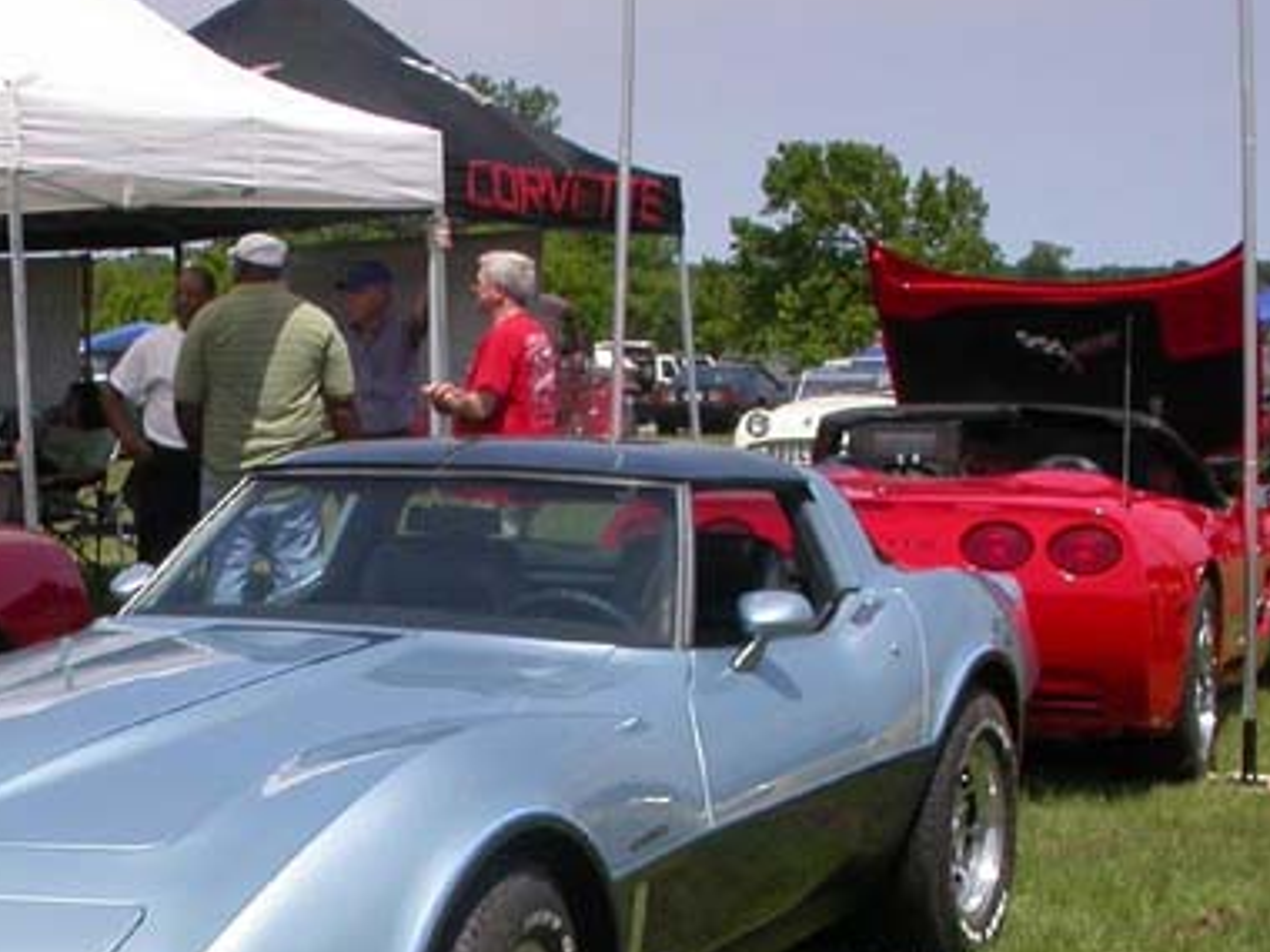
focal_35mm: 80
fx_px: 2935
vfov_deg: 18.1
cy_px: 868
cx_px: 241
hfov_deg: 24.0
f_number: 7.5
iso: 100
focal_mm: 7.85
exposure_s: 1/392
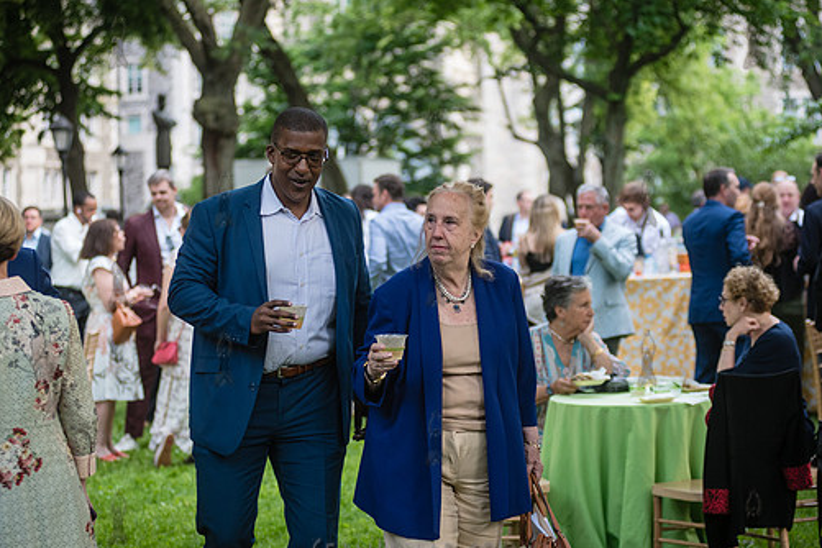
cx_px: 435
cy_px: 278
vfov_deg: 14.7
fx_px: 2123
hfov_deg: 21.9
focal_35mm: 93
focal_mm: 80
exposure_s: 1/500
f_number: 3.2
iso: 1000
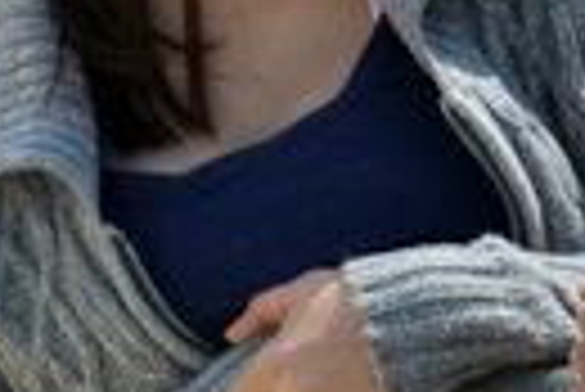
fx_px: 11745
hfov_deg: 2.8
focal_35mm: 722
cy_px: -77
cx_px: 1089
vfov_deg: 1.9
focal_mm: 78
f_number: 6.3
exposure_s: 1/640
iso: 100
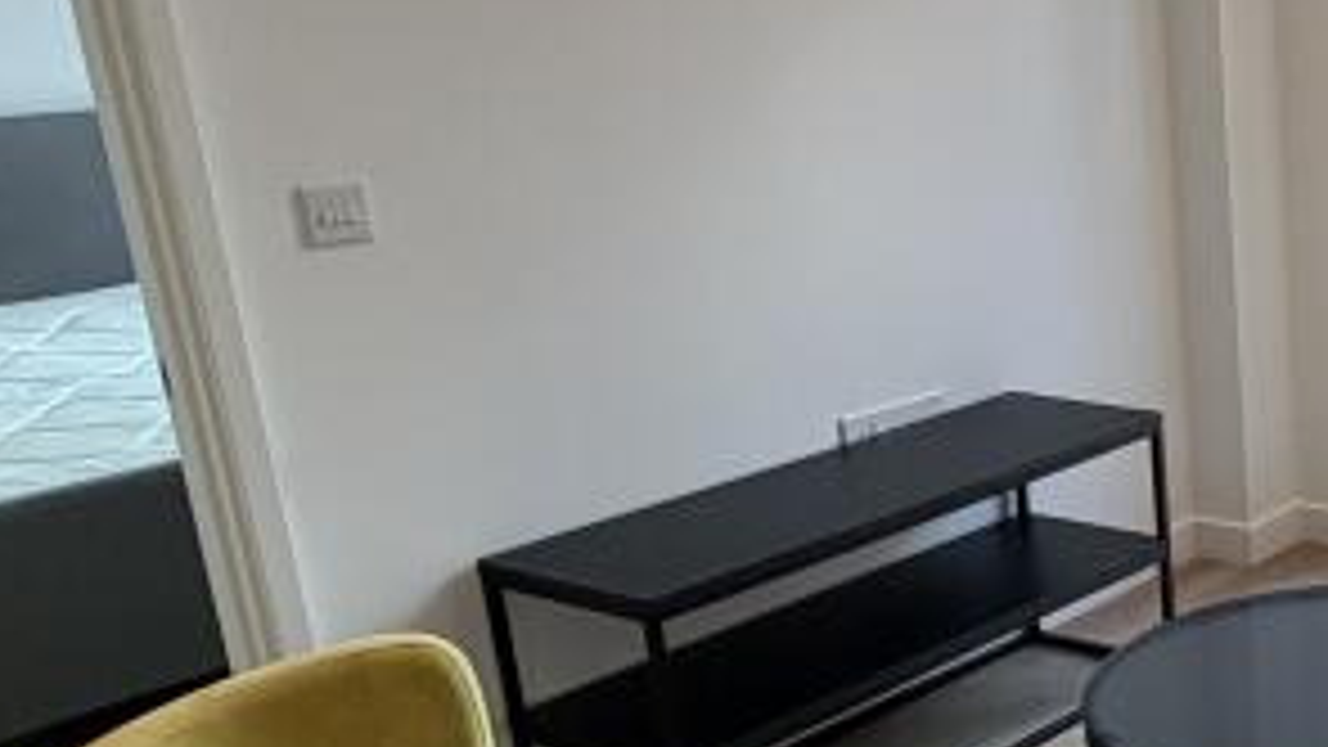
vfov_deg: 22.5
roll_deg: +0.2
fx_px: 1866
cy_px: 522
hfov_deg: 33.6
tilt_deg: -16.7
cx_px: 1490
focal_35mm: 53
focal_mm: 2.22
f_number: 2.2
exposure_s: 1/100
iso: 125
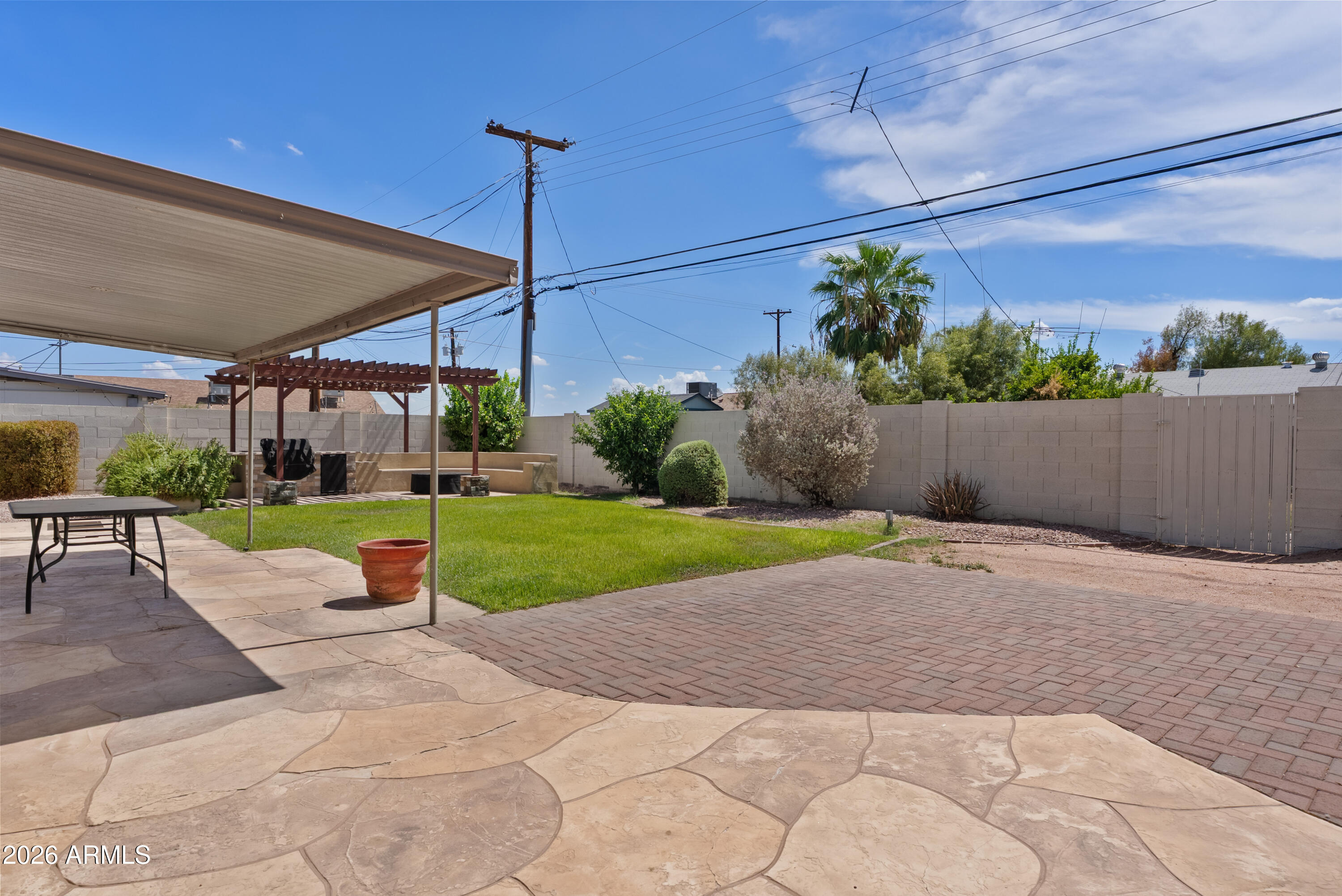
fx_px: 746
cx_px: 671
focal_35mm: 20
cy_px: 448
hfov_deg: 84.0
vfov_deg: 62.0
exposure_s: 1/160
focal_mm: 20
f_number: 8
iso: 100
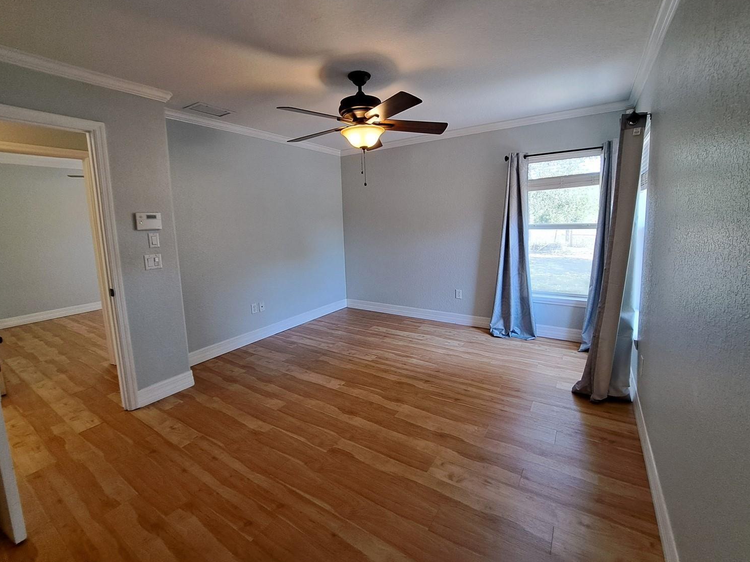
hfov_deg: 102.0
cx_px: 391
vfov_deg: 85.6
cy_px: 264
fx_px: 303
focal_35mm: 14
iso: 80
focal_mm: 1.74
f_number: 2.2
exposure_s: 1/40
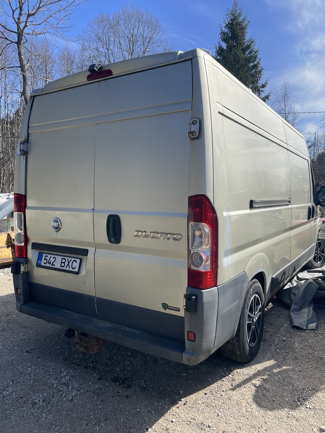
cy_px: 216
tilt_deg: -3.8
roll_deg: -0.9
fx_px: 325
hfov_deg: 53.1
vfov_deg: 67.3
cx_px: 162
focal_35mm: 26
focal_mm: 4.2
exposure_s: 1/2681
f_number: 1.6
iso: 32
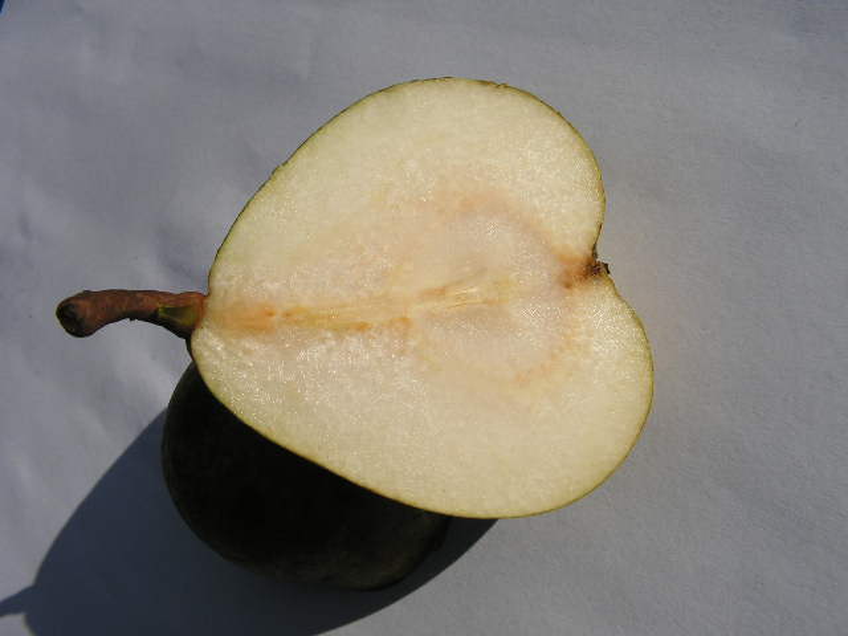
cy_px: 318
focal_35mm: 36
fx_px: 882
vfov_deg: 39.7
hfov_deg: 51.4
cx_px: 424
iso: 64
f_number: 8
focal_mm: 6
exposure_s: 1/800
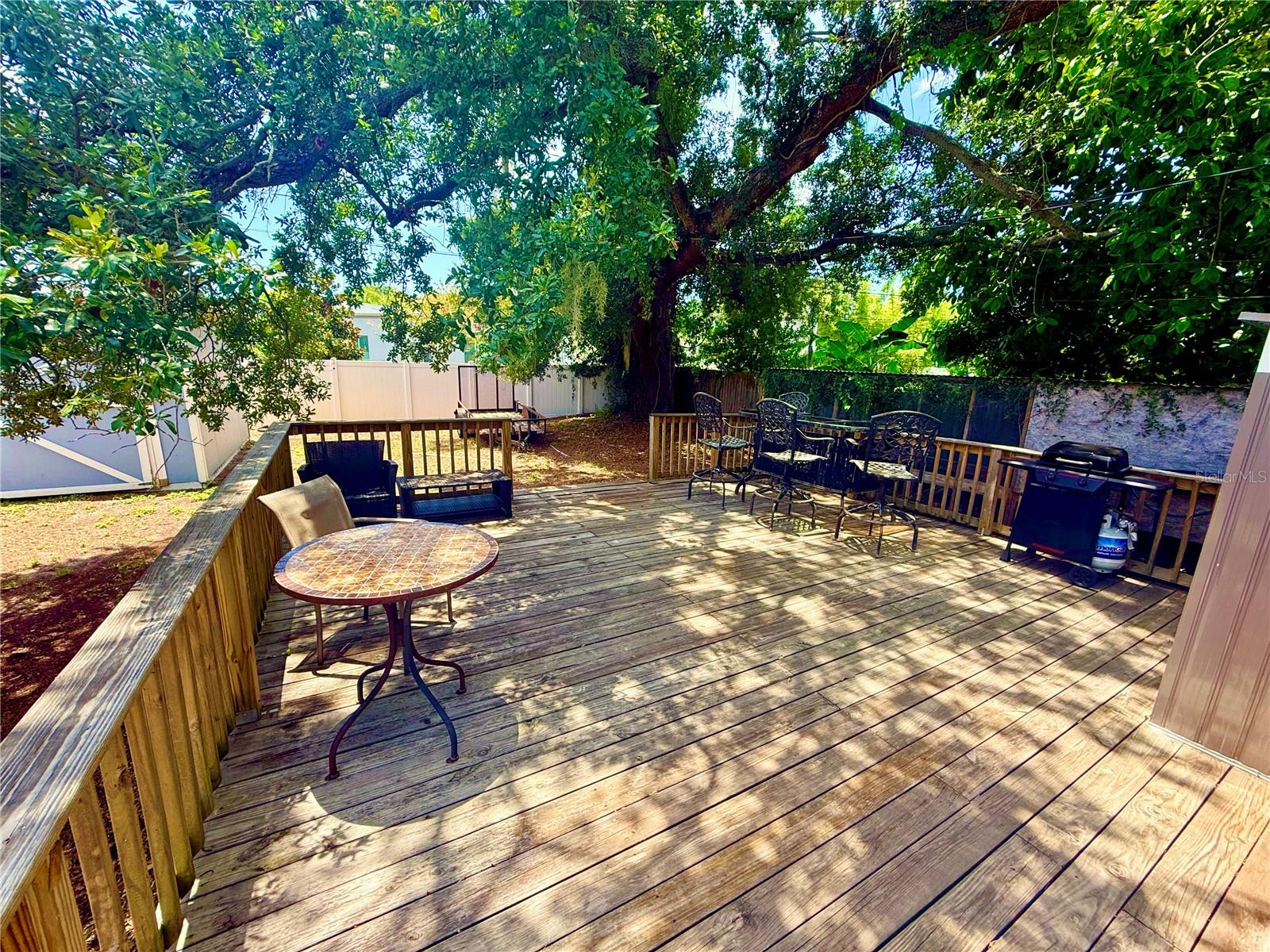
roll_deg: -2.5
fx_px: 514
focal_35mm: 14
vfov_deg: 85.7
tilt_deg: -12.4
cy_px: 476
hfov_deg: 102.1
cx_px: 635
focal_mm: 2.22
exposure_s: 1/427
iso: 64
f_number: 2.2
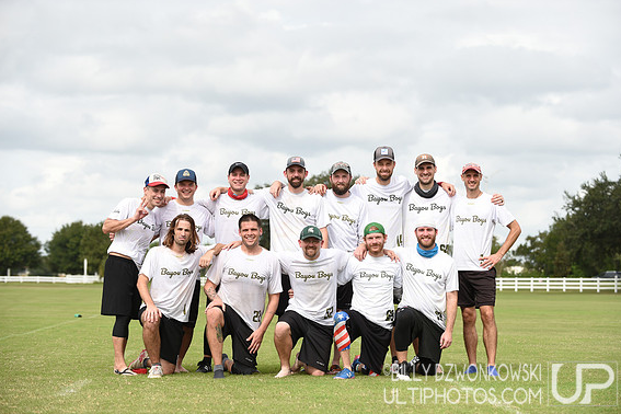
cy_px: 206
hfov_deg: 22.1
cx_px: 313
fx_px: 1587
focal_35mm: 92
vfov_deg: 14.9
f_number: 5
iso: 100
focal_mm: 90
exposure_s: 1/640
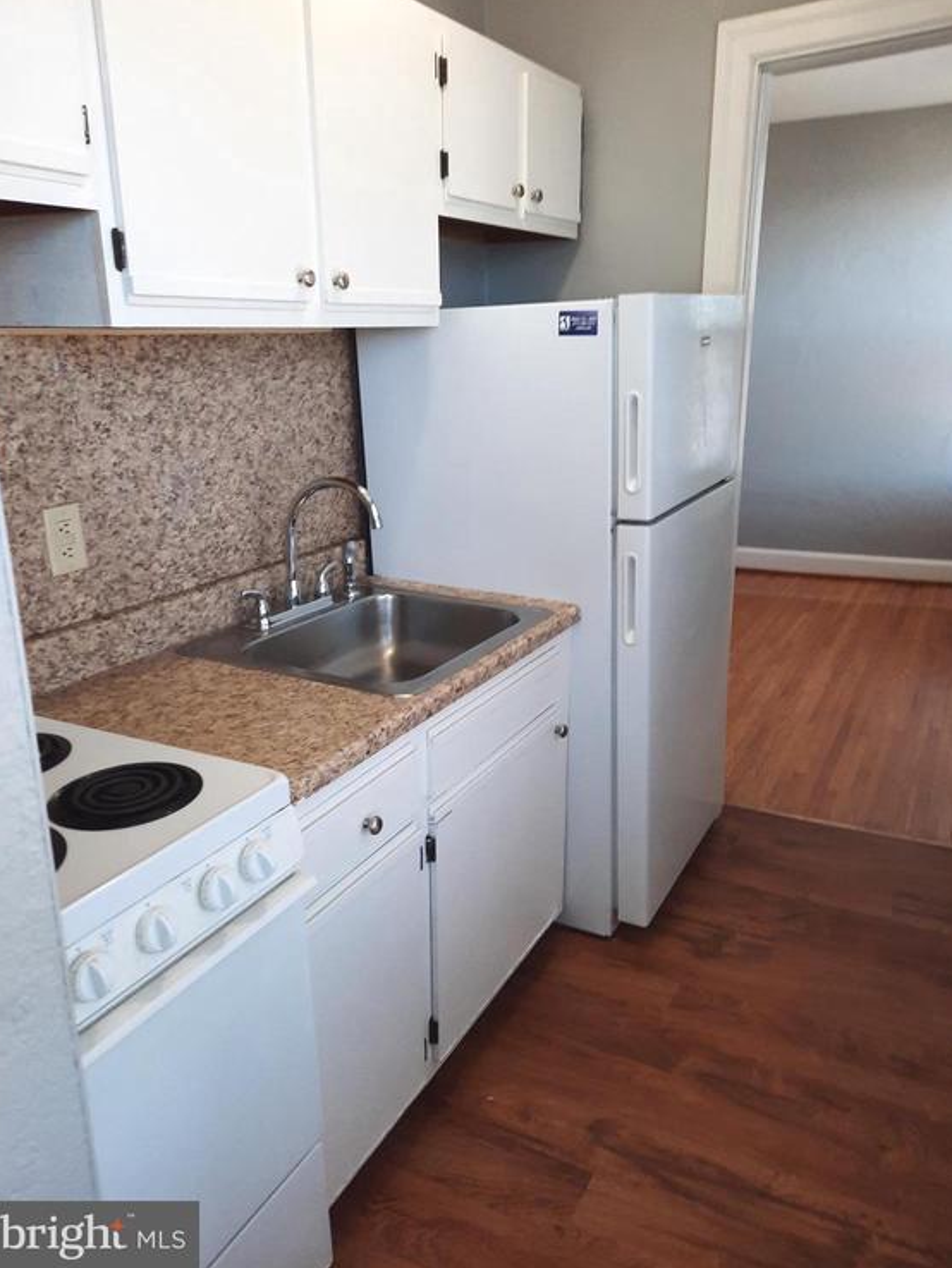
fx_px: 953
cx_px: 479
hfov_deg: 53.1
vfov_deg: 67.3
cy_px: 612
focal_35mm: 26
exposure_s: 1/60
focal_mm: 4.6
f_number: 2
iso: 160
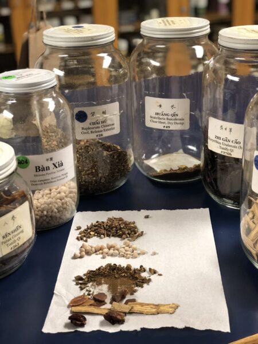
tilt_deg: -23.8
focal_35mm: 57
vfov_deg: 33.8
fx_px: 566
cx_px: 129
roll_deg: +2.5
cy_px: 172
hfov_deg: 25.7
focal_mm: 6.6
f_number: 2.8
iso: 160
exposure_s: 1/30
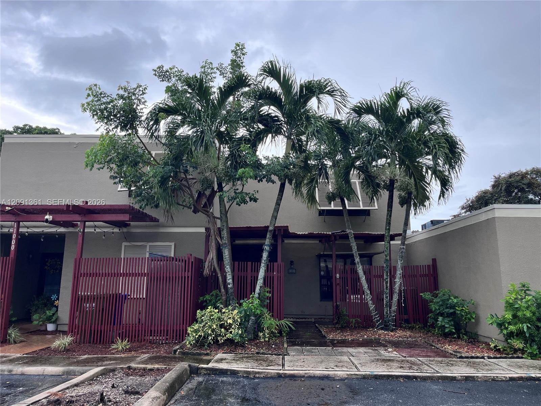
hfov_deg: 67.3
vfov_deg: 53.1
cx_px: 270
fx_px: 406
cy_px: 203
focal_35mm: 26
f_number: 1.6
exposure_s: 1/345
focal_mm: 5.1
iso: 50
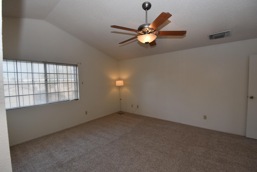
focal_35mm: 15
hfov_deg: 100.3
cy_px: 86
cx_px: 128
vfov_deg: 77.4
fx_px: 107
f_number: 5.6
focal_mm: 10
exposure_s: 1/125
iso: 720
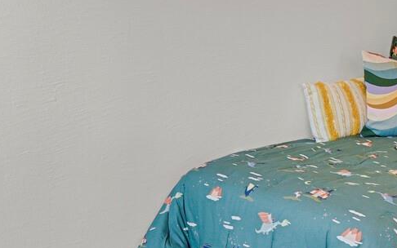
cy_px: 28
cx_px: 245
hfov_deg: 35.5
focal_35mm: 57
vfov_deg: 22.3
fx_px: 617
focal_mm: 17
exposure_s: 2.5
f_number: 8
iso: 250
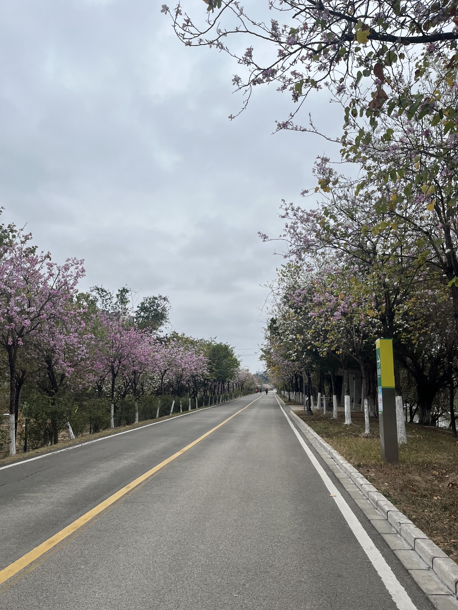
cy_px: 305
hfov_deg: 53.1
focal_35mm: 26
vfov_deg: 67.3
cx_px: 229
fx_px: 459
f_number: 1.6
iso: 50
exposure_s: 1/4651
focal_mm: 5.1
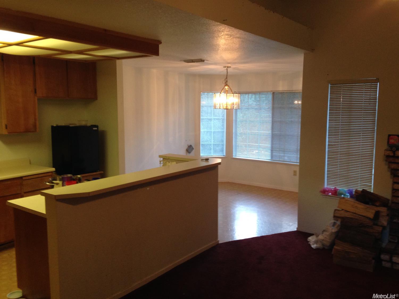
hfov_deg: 55.4
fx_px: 380
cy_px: 150
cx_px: 200
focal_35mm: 33
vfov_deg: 42.9
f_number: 2.4
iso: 125
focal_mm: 4.12
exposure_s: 1/20
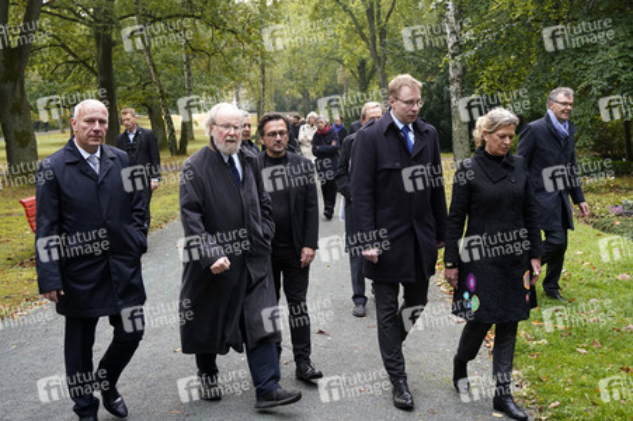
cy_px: 210
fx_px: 720
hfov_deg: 47.4
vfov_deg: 32.6
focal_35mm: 41
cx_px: 316
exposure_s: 1/400
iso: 1250
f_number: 5.6
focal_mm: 41
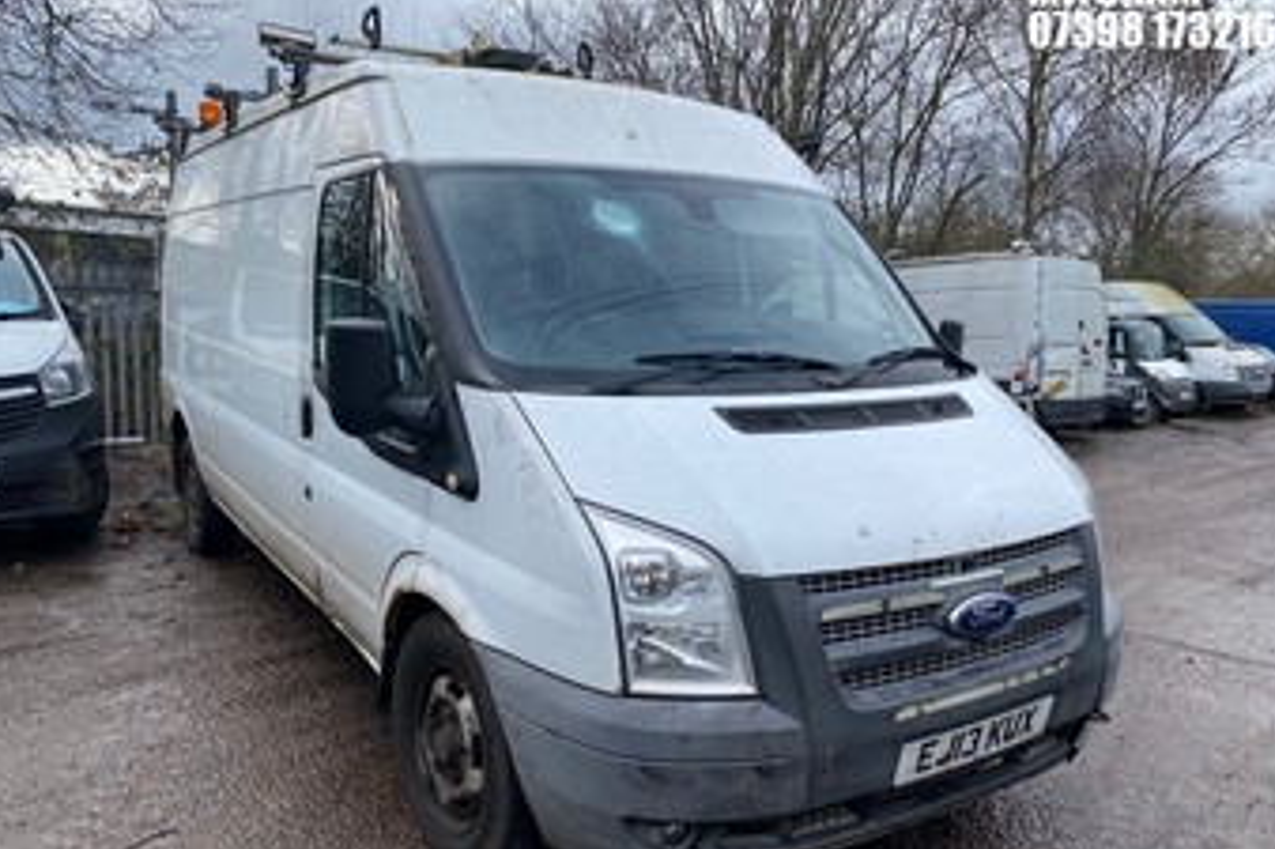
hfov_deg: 65.5
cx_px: 638
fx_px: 991
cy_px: 453
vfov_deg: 46.3
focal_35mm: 28
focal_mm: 4.25
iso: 32
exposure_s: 1/905
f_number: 1.8
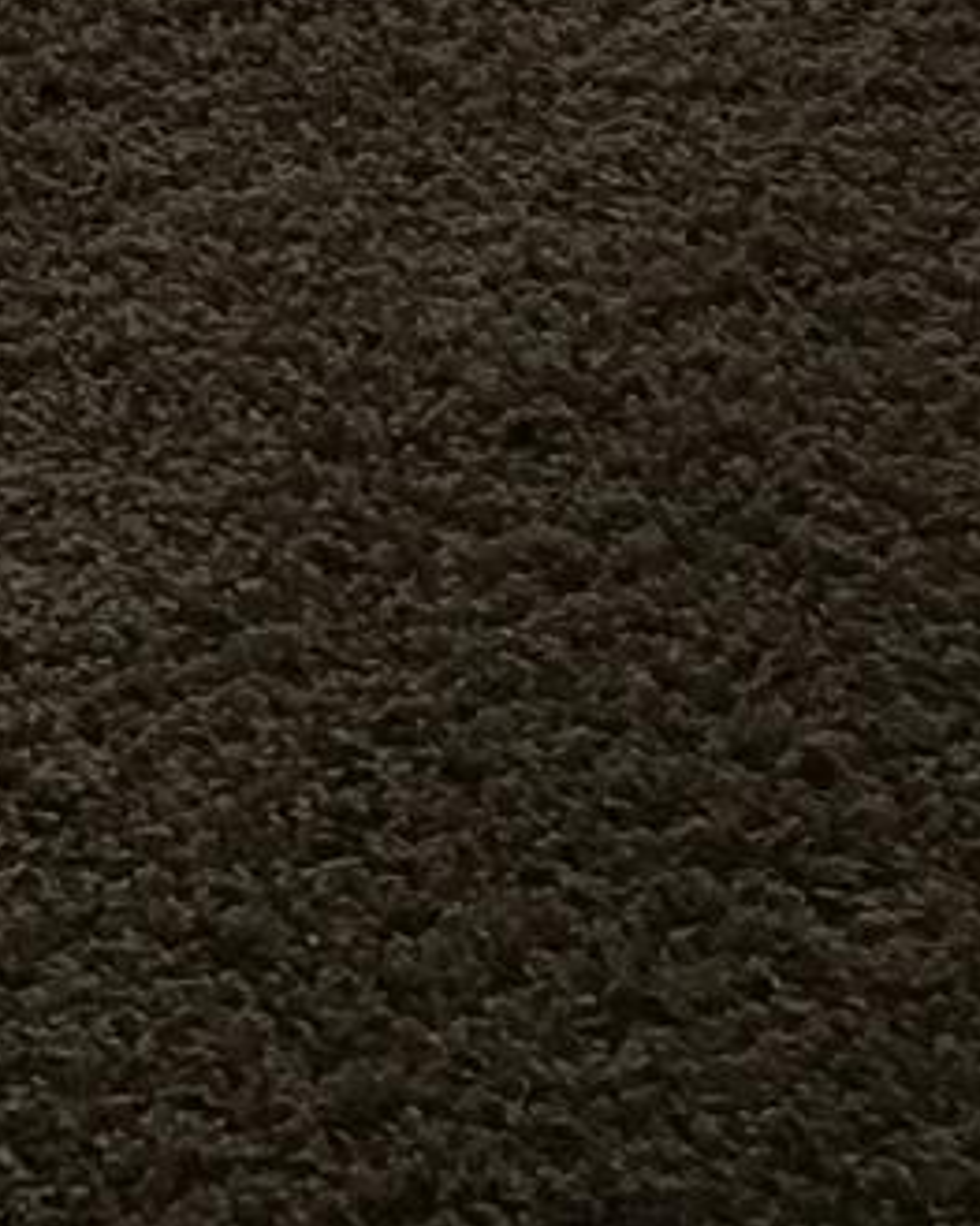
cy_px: -2169
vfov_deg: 9.4
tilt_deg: -14.1
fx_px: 6239
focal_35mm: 172
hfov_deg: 9.0
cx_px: 320
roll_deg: -0.4
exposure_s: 1/30
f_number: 2.2
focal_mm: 4.15
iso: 32
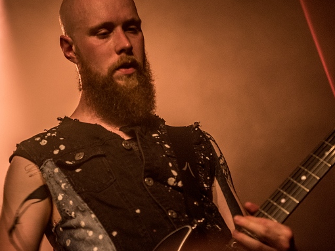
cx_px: 151
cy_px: 111
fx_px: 920
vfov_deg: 15.6
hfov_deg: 20.6
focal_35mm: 95
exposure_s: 1/80
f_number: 2.8
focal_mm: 70
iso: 1600
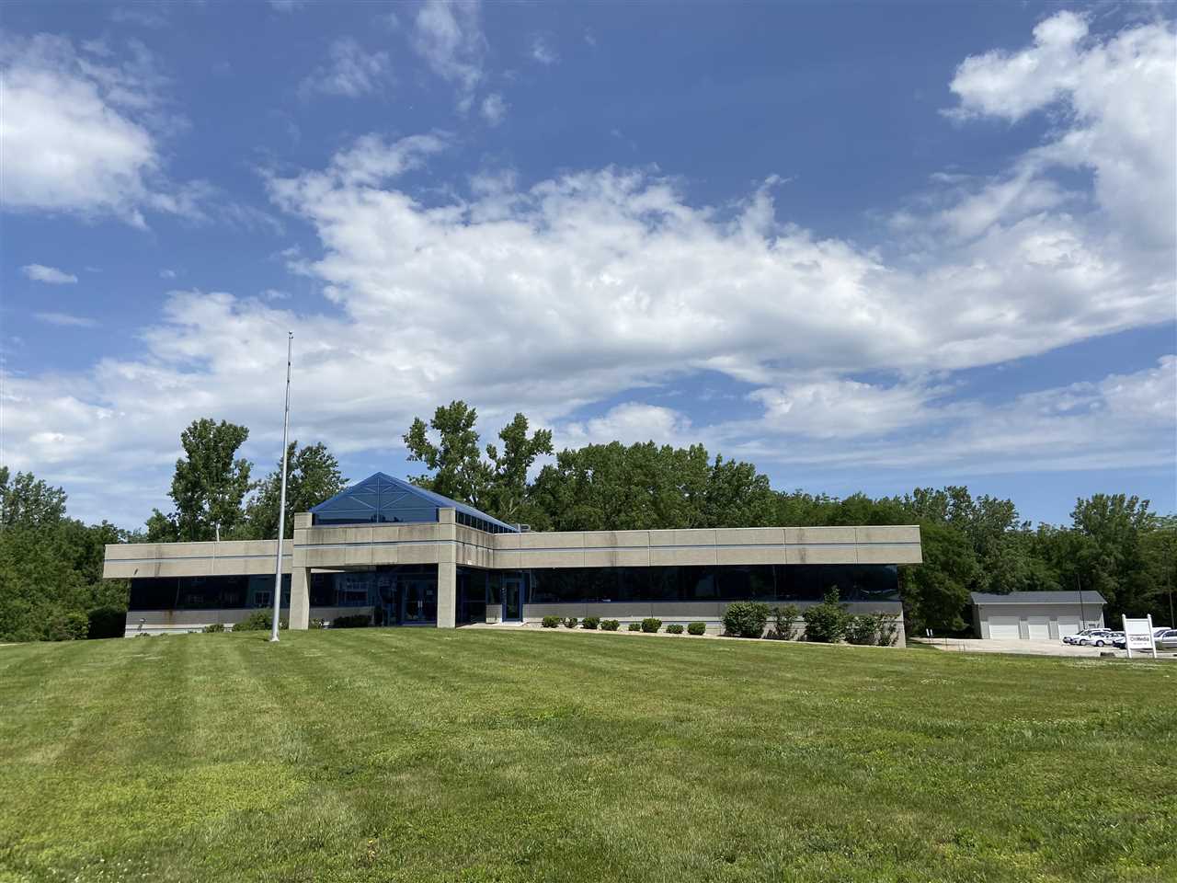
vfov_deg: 53.1
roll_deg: +0.7
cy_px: 442
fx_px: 884
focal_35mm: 26
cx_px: 588
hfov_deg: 67.3
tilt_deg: +10.1
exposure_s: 1/6410
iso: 32
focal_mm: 4.25
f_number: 1.8
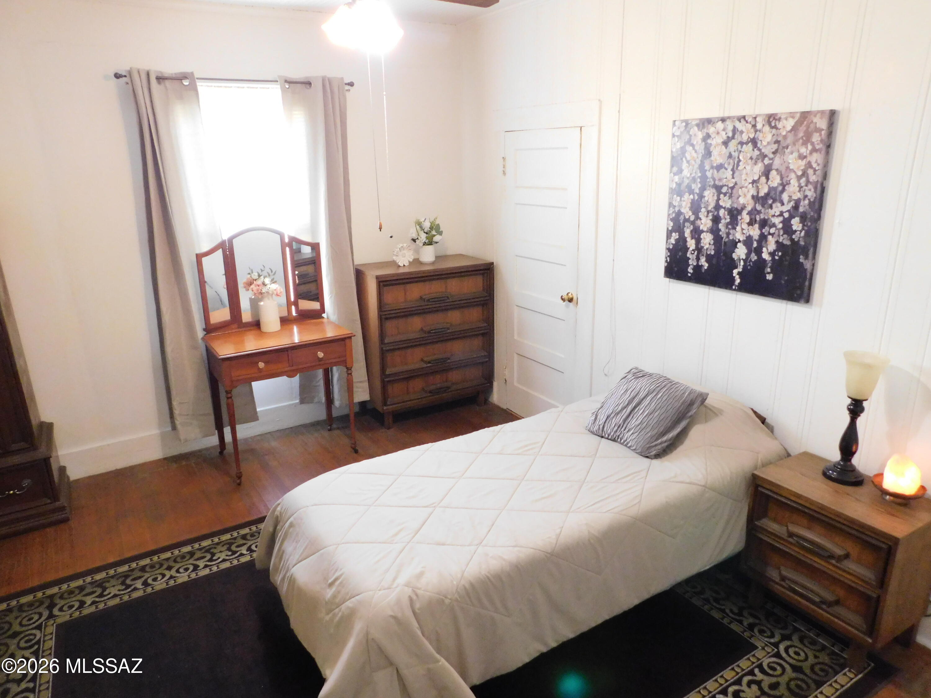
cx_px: 466
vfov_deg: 56.8
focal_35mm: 24
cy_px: 349
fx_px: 645
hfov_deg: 71.6
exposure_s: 1/20
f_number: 3
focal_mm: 4.1
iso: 800
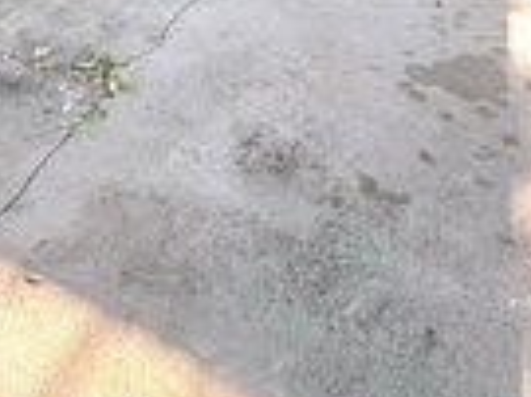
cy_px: -299
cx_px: 122
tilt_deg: -5.1
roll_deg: -0.9
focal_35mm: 53
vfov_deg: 20.4
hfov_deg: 35.3
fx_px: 812
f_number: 2.2
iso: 64
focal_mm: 2.22
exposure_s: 1/135
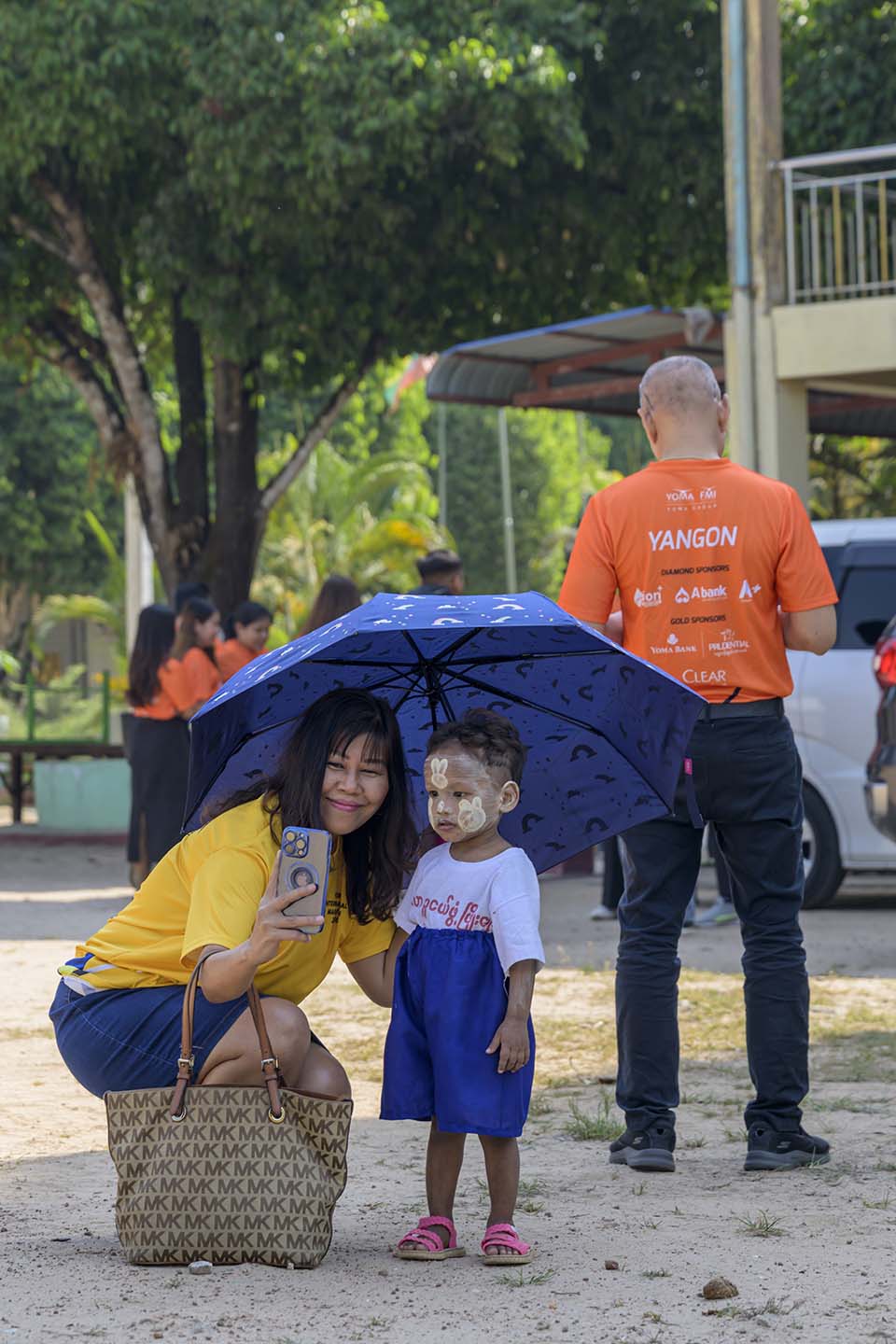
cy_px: 672
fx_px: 2613
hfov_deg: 19.5
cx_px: 448
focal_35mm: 70
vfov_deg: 28.8
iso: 100
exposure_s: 1/400
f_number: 4.5
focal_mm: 70
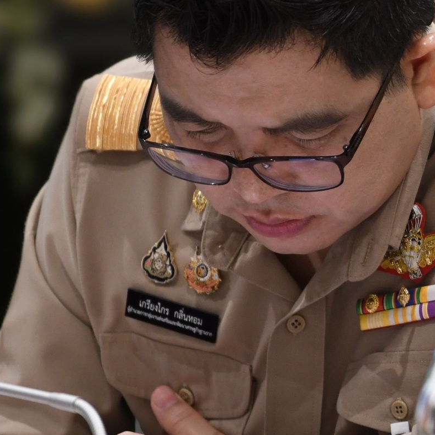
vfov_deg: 2.3
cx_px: 783
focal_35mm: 754
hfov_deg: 2.3
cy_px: 272
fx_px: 10720
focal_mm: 200
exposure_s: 1/161
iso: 1250
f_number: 2.8
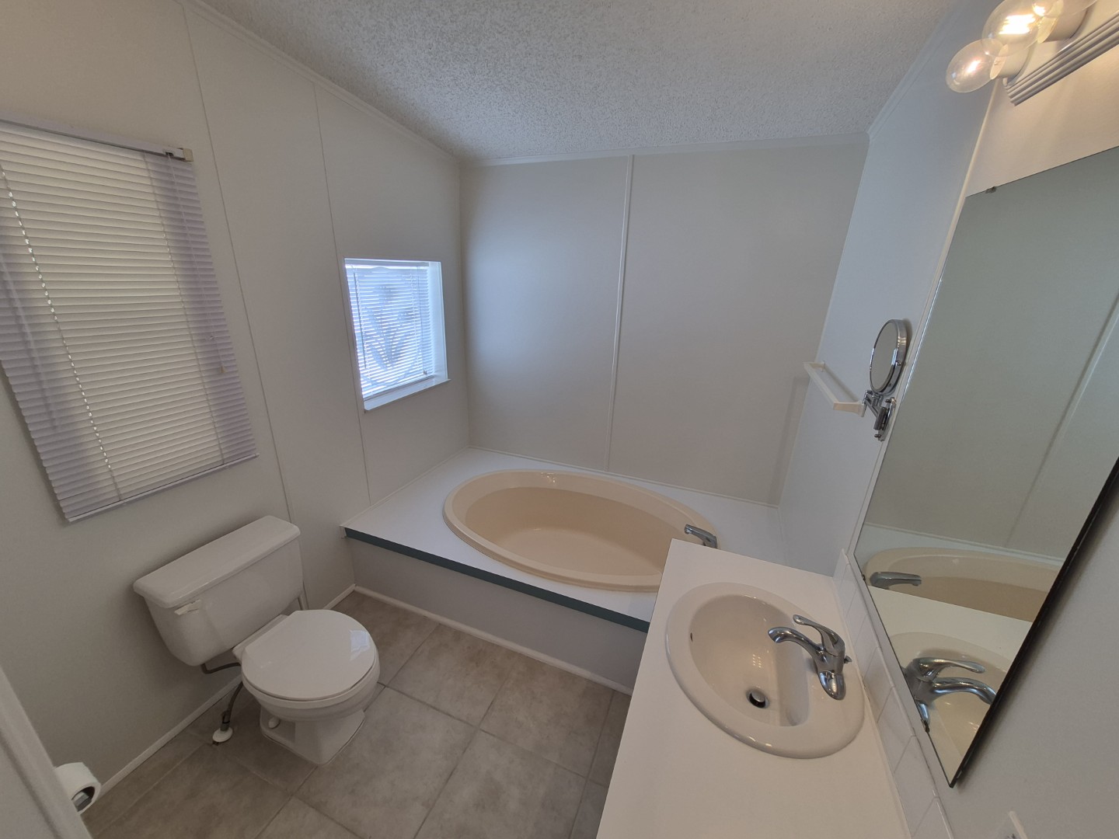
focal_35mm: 13
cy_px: 420
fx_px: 420
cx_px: 560
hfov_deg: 106.2
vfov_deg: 89.9
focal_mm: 1.74
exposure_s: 1/60
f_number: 2.2
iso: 50
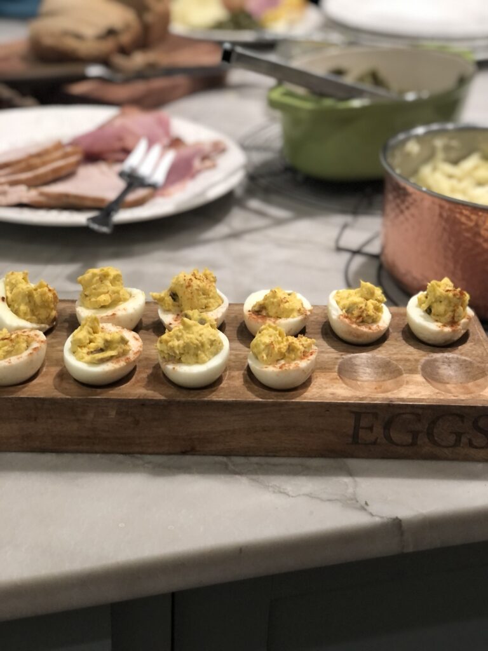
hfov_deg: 25.7
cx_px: 244
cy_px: 326
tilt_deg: -27.2
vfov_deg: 33.8
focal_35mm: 57
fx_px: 1071
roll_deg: -1.8
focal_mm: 6.6
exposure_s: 1/30
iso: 200
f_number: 2.8
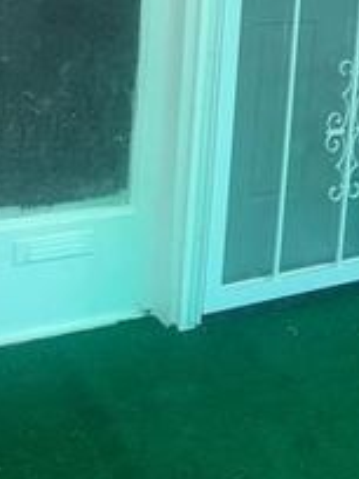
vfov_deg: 22.4
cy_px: 29
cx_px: 343
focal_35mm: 85
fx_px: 1175
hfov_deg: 17.0
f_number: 1.8
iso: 25
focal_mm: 4.25
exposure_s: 1/188
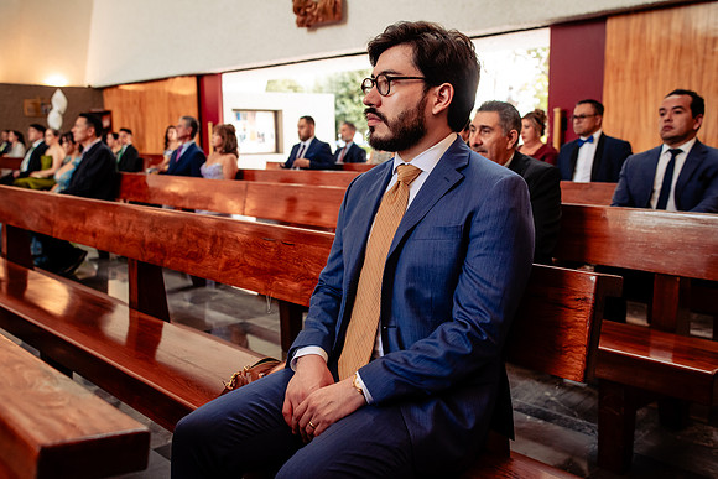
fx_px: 698
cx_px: 359
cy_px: 240
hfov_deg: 54.4
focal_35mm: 35
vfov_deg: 37.9
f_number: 4.5
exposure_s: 1/125
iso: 1600
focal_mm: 35
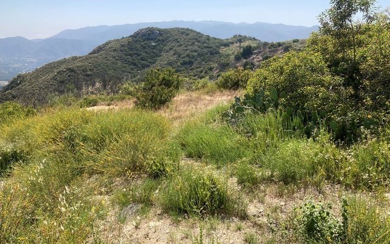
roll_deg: -2.1
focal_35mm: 30
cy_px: 120
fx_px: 319
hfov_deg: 62.9
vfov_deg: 41.9
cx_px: 195
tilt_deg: -12.6
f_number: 1.8
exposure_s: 1/1453
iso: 20
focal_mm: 3.99
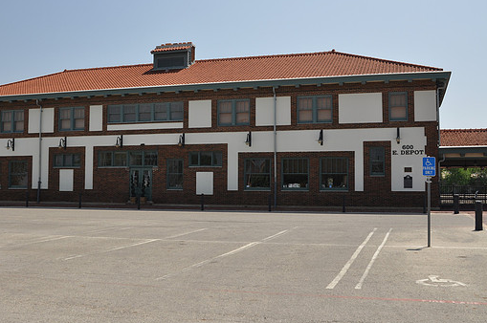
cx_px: 215
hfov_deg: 47.4
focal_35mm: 41
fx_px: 554
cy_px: 151
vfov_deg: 32.5
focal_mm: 24
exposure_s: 1/125
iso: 200
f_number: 5.6
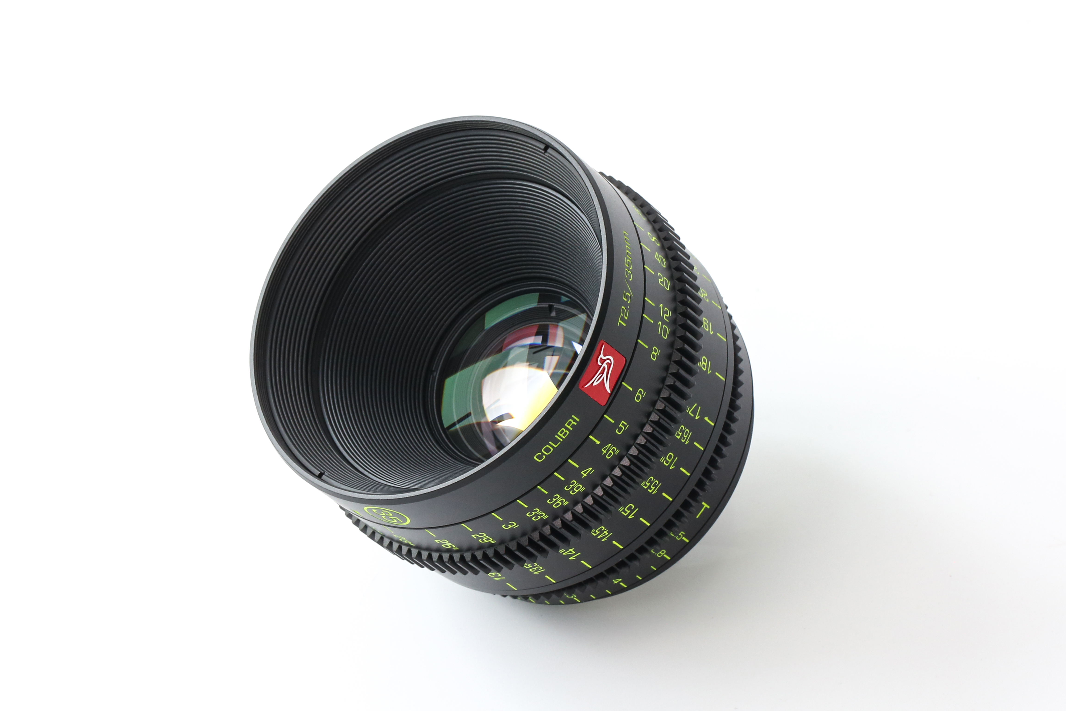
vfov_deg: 31.9
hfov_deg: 46.4
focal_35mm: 42
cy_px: 356
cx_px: 533
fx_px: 1244
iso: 80
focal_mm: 28
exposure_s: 1/45
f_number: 6.7
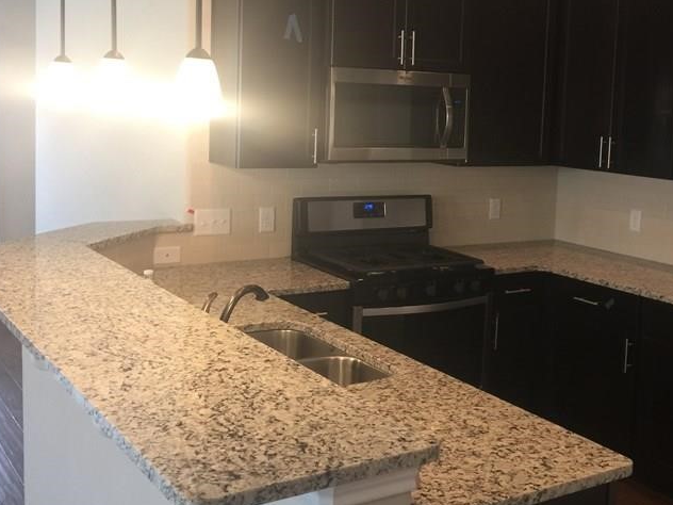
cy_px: 185
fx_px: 914
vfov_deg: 30.7
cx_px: 482
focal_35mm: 47
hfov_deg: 39.6
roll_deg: -3.9
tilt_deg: -6.0
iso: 32
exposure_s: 1/15
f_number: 2.2
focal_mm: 4.15
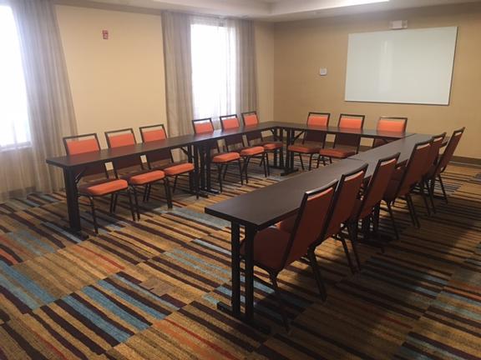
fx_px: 403
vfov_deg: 48.2
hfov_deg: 61.7
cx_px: 240
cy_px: 180
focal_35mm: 29
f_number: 2.2
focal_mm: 4.15
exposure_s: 1/10
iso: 80
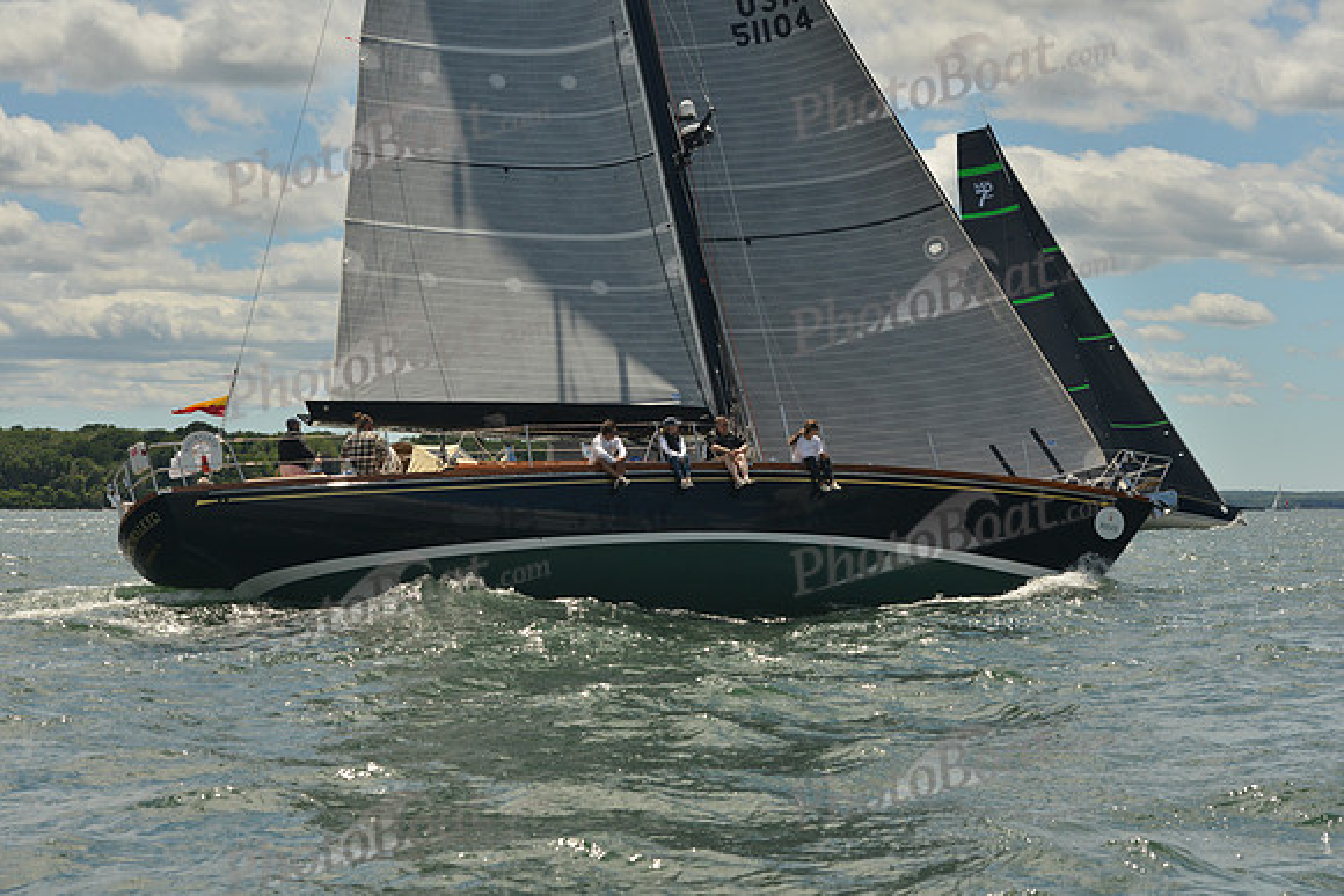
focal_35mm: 70
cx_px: 672
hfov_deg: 28.8
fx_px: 2614
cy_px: 448
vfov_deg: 19.5
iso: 400
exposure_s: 1/800
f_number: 8
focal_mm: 70
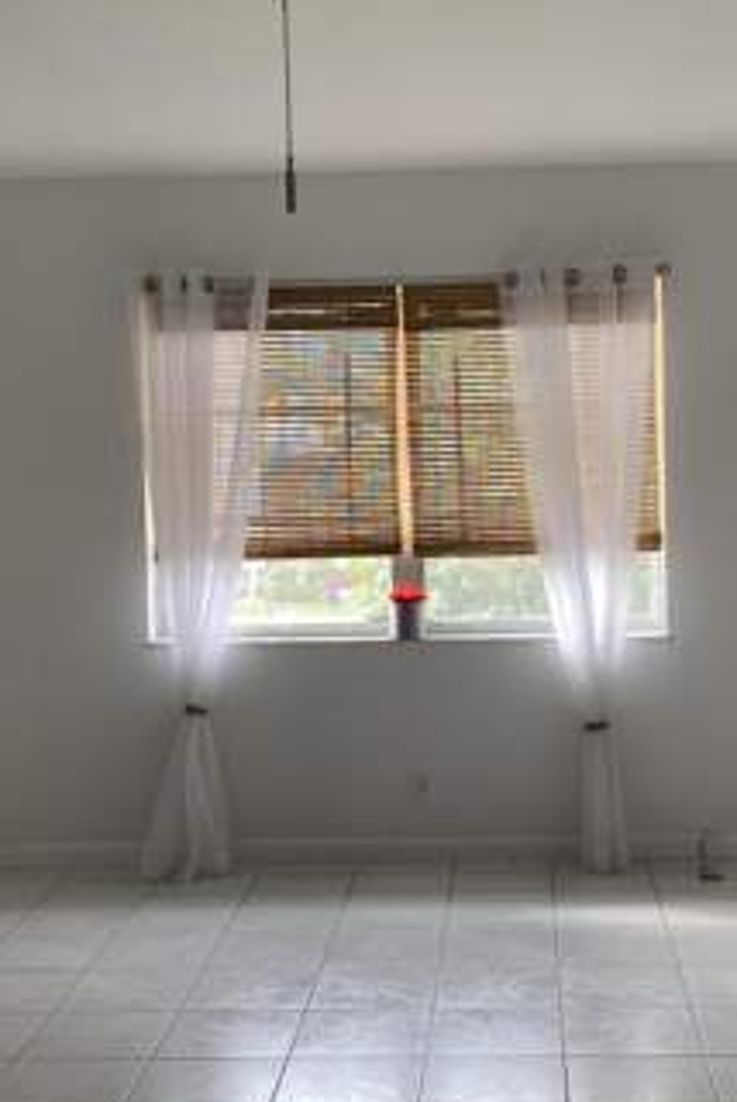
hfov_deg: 25.1
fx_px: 1655
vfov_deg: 36.8
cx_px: 434
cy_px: 544
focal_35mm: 54
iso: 100
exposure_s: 1/120
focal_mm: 4.25
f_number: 1.8
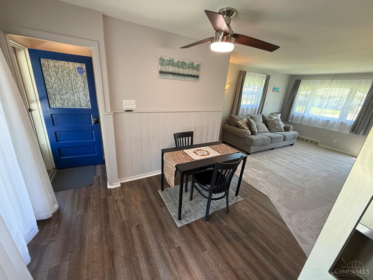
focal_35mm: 14
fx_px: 151
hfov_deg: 102.1
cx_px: 186
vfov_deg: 85.7
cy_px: 140
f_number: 2.2
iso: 320
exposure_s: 1/120
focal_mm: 2.22
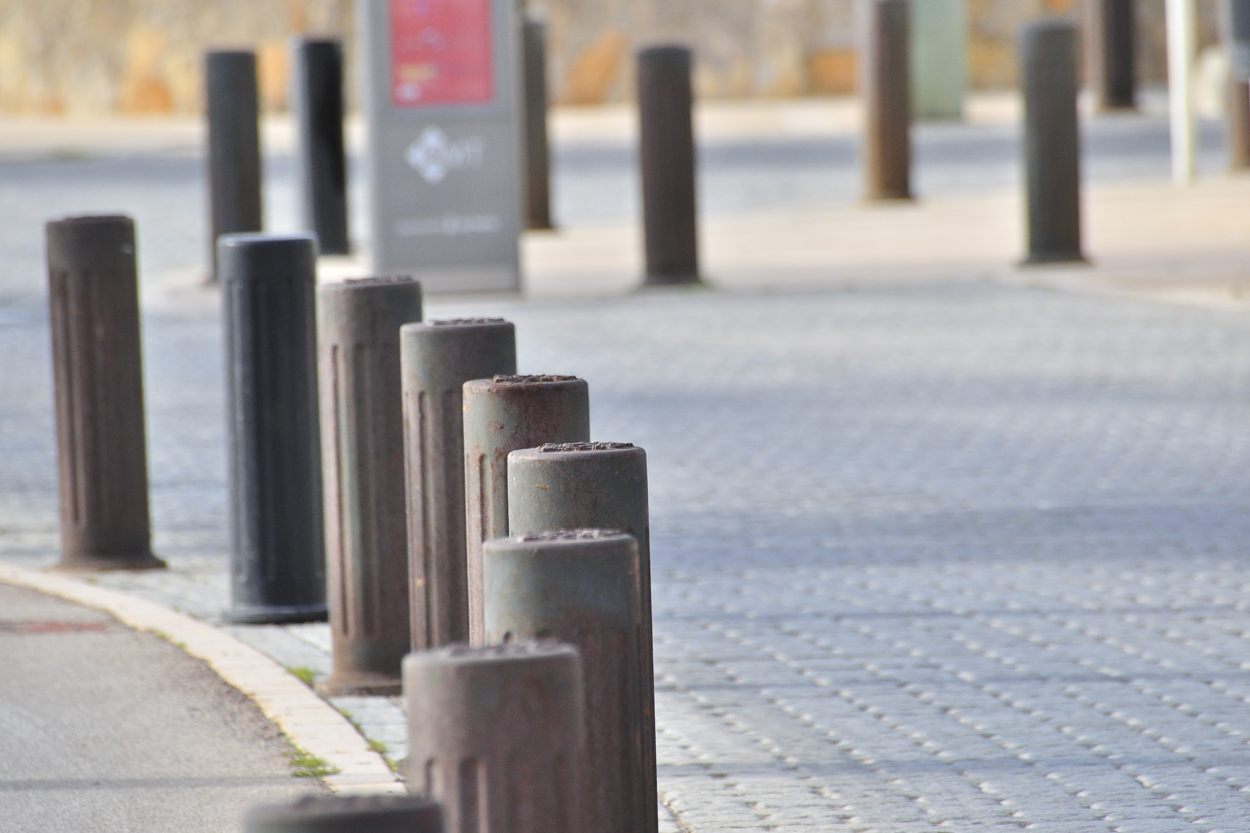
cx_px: 628
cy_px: 416
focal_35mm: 452
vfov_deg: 3.0
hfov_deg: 4.6
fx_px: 15696
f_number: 6.7
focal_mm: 300
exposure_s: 1/500
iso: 360
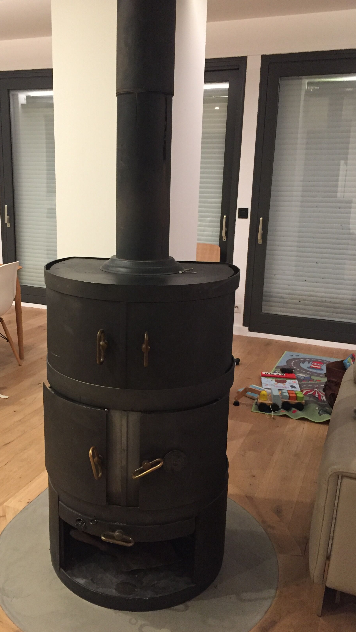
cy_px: 320
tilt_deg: -15.6
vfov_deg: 61.0
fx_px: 537
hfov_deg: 36.5
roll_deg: -1.6
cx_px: 139
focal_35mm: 32
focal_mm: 4.15
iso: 250
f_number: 2.2
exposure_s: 1/33
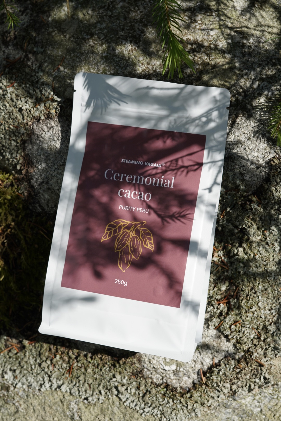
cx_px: 140
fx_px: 584
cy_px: 210
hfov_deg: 27.0
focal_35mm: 50
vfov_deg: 39.6
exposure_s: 1/250
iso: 100
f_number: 7.1
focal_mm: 50
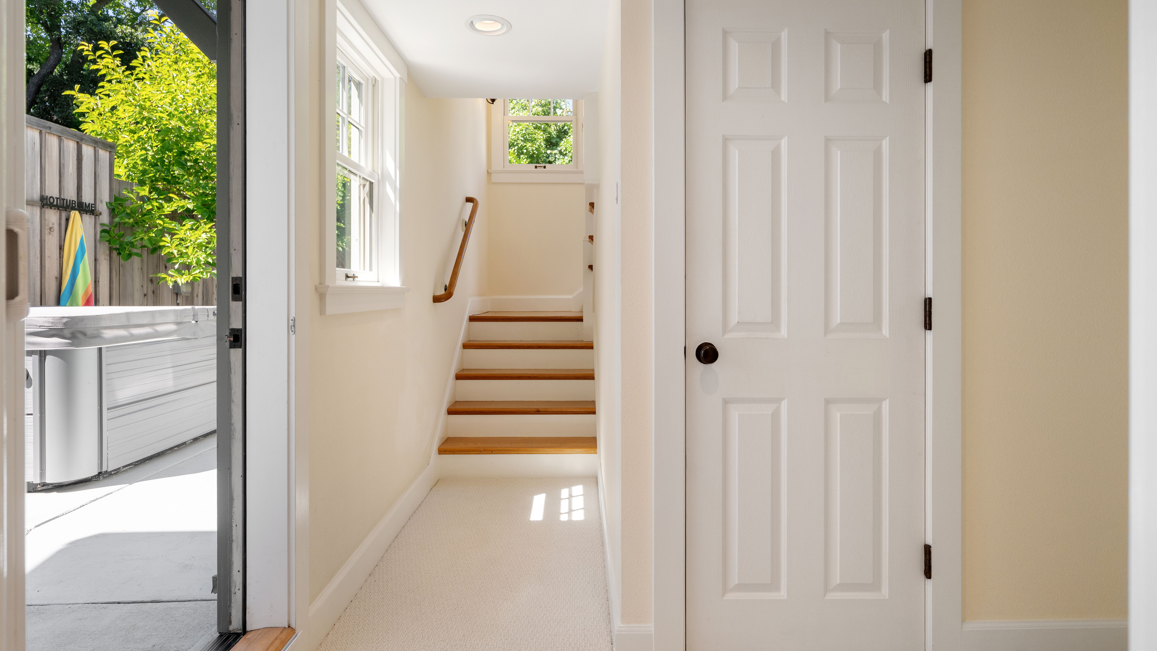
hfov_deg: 89.6
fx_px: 583
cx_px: 580
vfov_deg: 58.3
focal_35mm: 19
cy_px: 297
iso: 400
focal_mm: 18
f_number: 6.3
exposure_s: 1/125
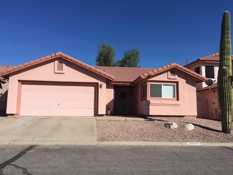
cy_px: 88
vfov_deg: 48.2
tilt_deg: +6.3
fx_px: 195
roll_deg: +0.3
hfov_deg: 61.7
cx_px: 116
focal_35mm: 29
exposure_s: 1/2849
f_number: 2.2
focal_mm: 4.15
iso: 25
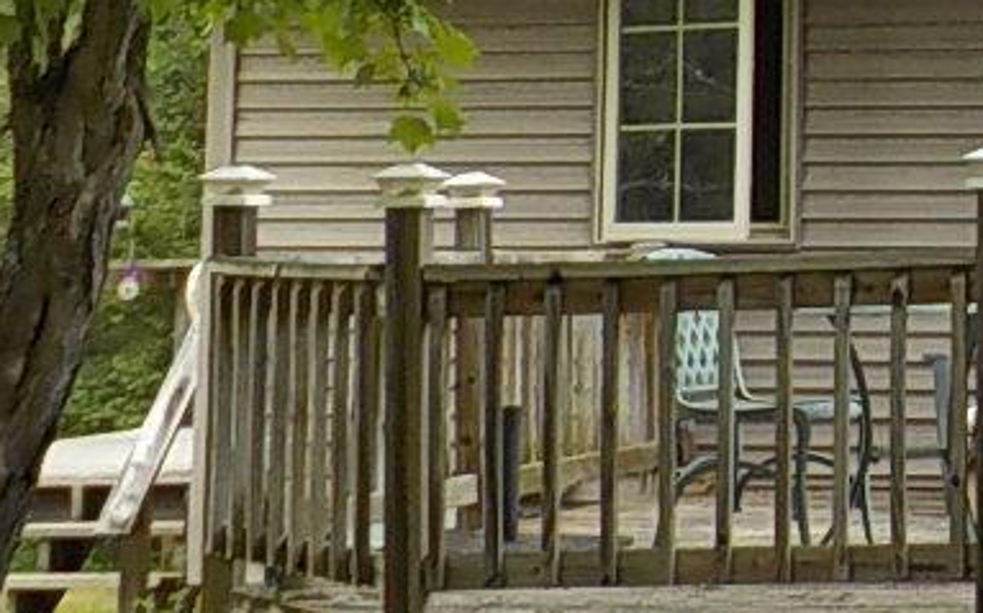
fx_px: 3561
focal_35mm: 133
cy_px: -210
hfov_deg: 14.9
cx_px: 1347
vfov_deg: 9.6
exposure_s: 1/250
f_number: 3.3
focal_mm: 4.1
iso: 125
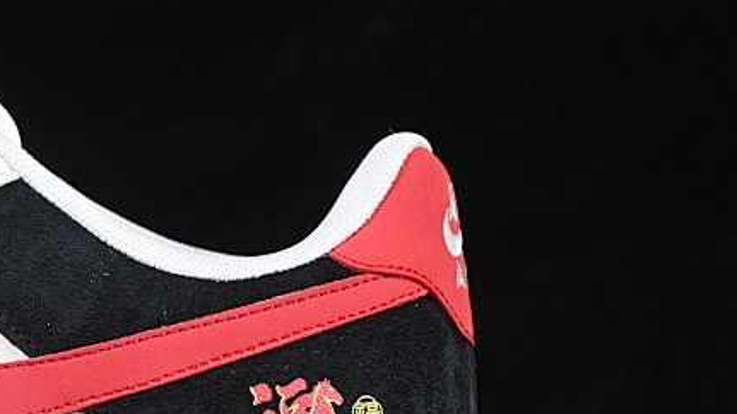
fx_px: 3848
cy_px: 296
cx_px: -140
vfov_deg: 6.2
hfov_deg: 10.8
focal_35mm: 197
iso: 160
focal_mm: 50
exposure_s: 1/60
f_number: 6.3
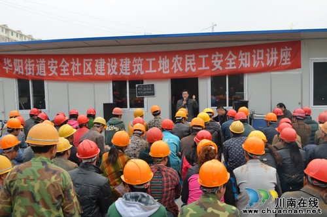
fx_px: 326
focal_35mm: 36
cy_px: 108
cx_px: 164
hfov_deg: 53.2
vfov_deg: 36.7
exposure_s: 1/250
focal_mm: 24
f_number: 8
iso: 200
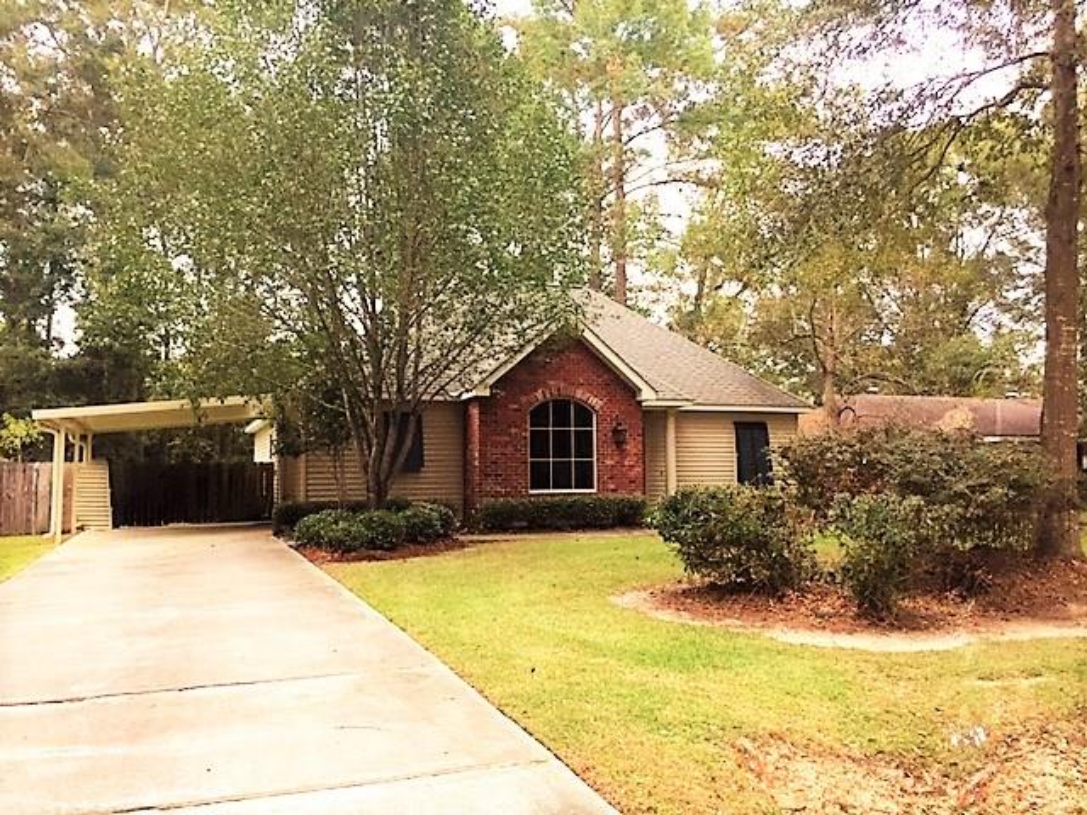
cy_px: 408
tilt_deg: +4.0
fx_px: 911
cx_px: 544
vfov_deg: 48.2
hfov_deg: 61.7
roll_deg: +0.0
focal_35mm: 29
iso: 40
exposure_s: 1/30
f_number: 2.2
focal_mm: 4.15
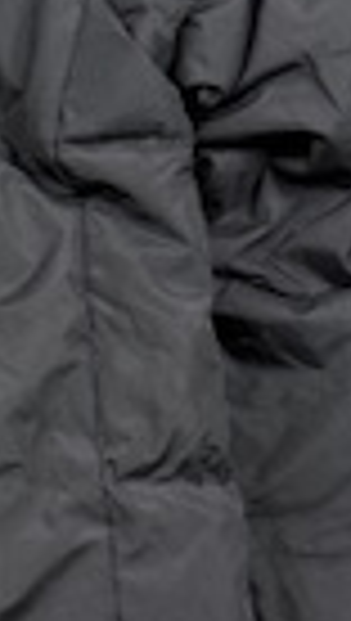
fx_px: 1995
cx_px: -477
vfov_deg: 17.7
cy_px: 292
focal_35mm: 121
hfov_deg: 9.1
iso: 100
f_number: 1.78
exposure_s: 1/100
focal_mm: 6.76
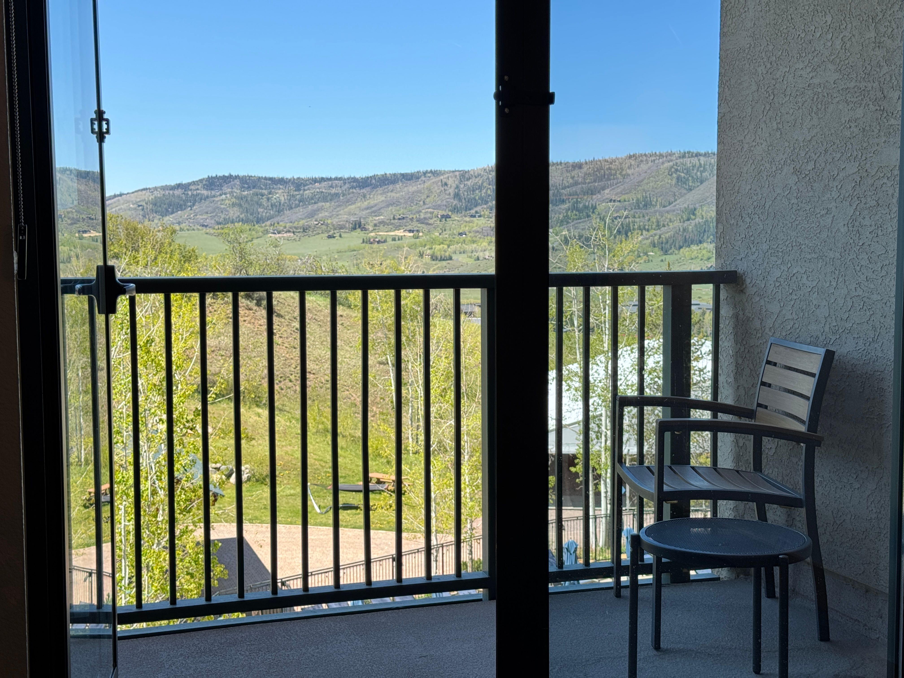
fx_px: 1254
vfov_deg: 30.3
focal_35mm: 48
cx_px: 452
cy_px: 339
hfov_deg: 39.7
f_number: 1.78
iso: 64
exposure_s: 1/425
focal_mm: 6.76
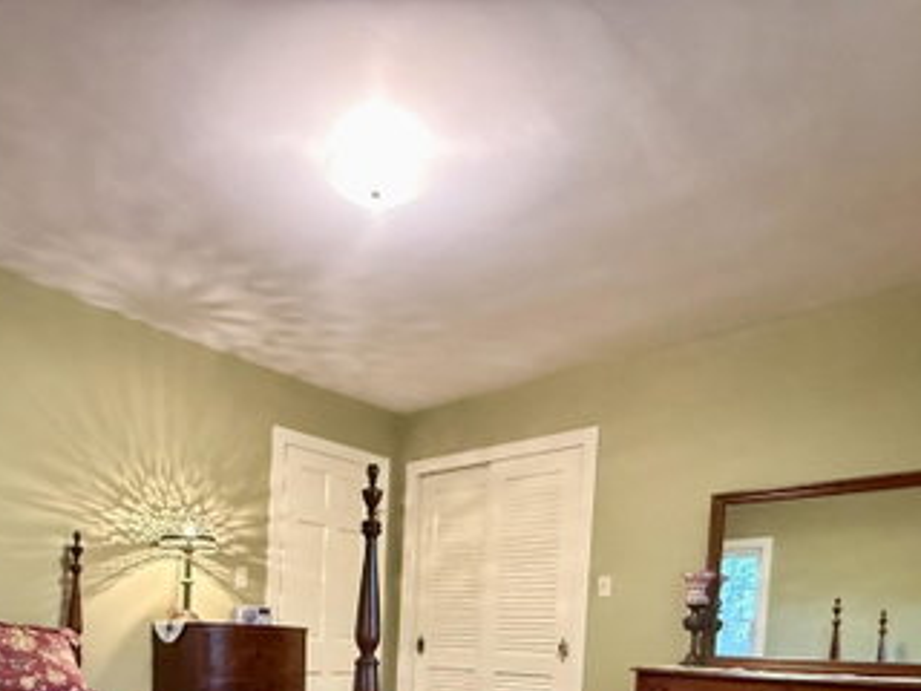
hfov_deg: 62.9
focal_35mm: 28
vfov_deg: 42.9
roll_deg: -2.6
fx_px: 745
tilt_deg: -2.8
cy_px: 688
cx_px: 370
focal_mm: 2.22
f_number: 2.2
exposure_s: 1/60
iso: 800
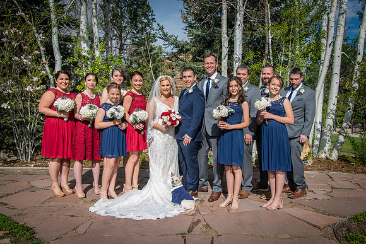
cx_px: 201
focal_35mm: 33
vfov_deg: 39.8
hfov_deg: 56.8
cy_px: 119
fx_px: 338
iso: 50
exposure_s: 1/400
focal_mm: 28
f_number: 5
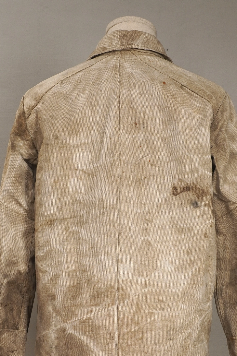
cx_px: 115
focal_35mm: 79
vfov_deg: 25.5
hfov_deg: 17.3
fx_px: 780
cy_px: 235
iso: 320
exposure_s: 1/20
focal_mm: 32
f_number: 10
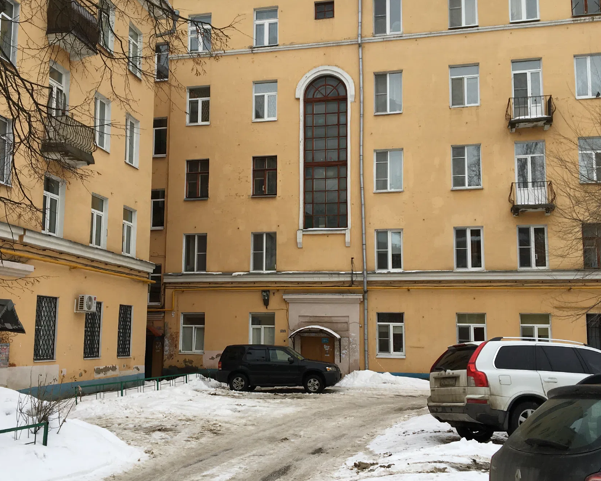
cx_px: 263
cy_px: 242
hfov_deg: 44.7
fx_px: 729
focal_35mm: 41
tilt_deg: +9.0
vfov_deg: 36.5
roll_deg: -1.4
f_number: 2.2
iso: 25
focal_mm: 4.15
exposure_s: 1/396
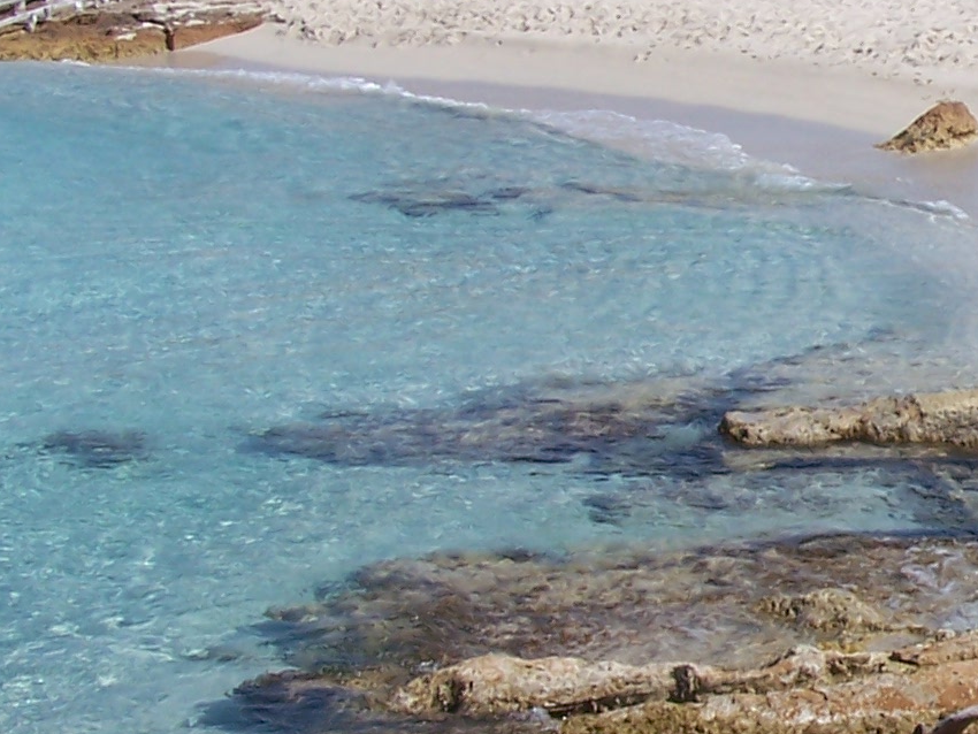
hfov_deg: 18.1
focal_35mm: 103
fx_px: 2911
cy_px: 389
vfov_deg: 14.4
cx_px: 1177
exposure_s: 1/500
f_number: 5.6
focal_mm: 6.3
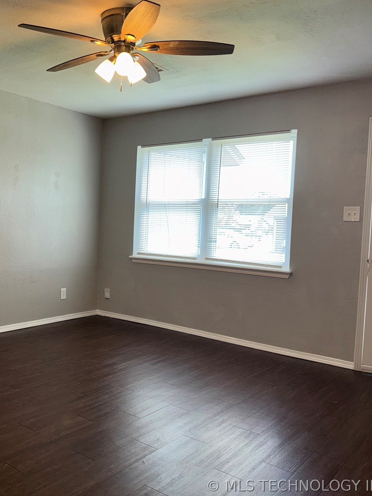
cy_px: 242
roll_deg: -2.6
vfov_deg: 55.3
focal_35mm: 33
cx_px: 95
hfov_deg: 41.7
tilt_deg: -3.5
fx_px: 473
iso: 100
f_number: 1.78
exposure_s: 1/120
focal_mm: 6.76
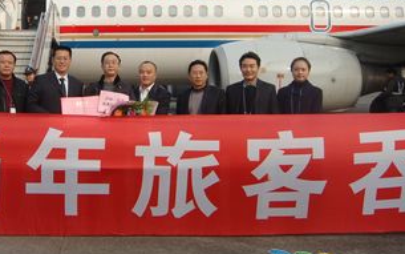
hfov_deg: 43.0
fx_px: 497
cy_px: 88
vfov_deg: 28.5
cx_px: 105
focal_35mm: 45
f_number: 3.5
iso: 200
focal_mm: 18
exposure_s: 1/1600
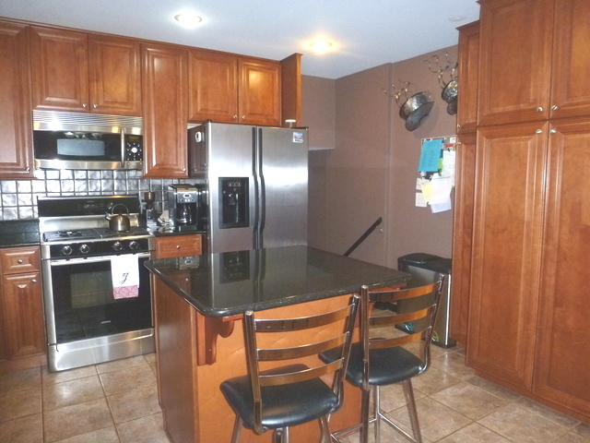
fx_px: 409
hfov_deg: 71.6
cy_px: 222
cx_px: 295
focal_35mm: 24
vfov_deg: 56.8
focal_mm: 4.3
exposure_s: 1/60
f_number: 3.3
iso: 400
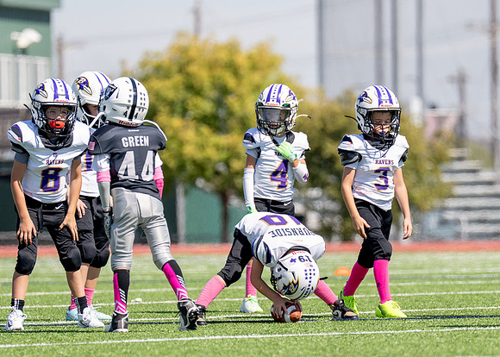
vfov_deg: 3.1
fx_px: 6669
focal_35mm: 470
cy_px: 268
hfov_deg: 4.3
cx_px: 308
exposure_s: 1/4000
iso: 200
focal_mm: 200
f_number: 2.8
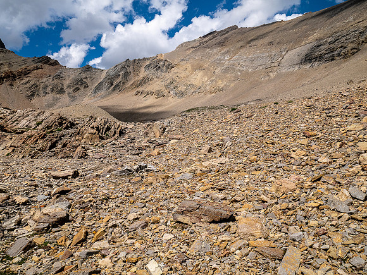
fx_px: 276
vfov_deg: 53.1
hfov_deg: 67.3
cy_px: 138
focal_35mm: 26
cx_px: 184
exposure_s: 1/500
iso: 200
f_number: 8
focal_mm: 13
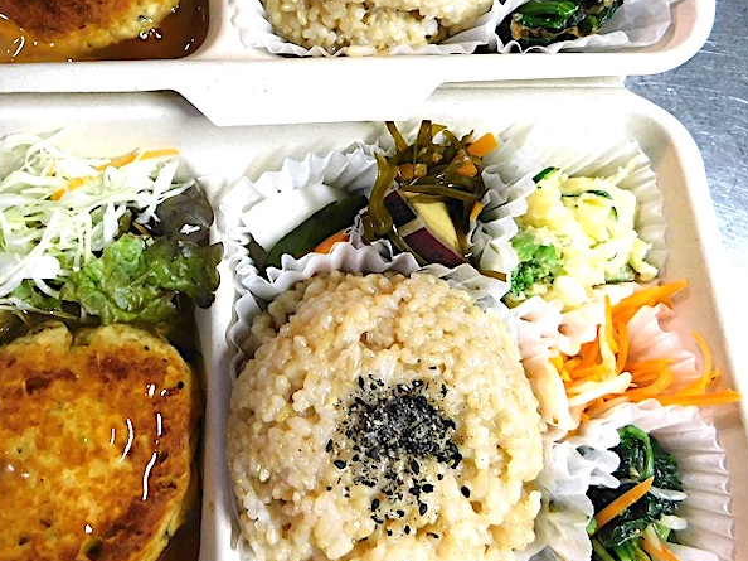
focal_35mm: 31
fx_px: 670
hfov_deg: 57.5
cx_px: 272
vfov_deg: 44.9
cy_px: 202
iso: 400
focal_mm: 4
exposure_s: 1/25
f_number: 3
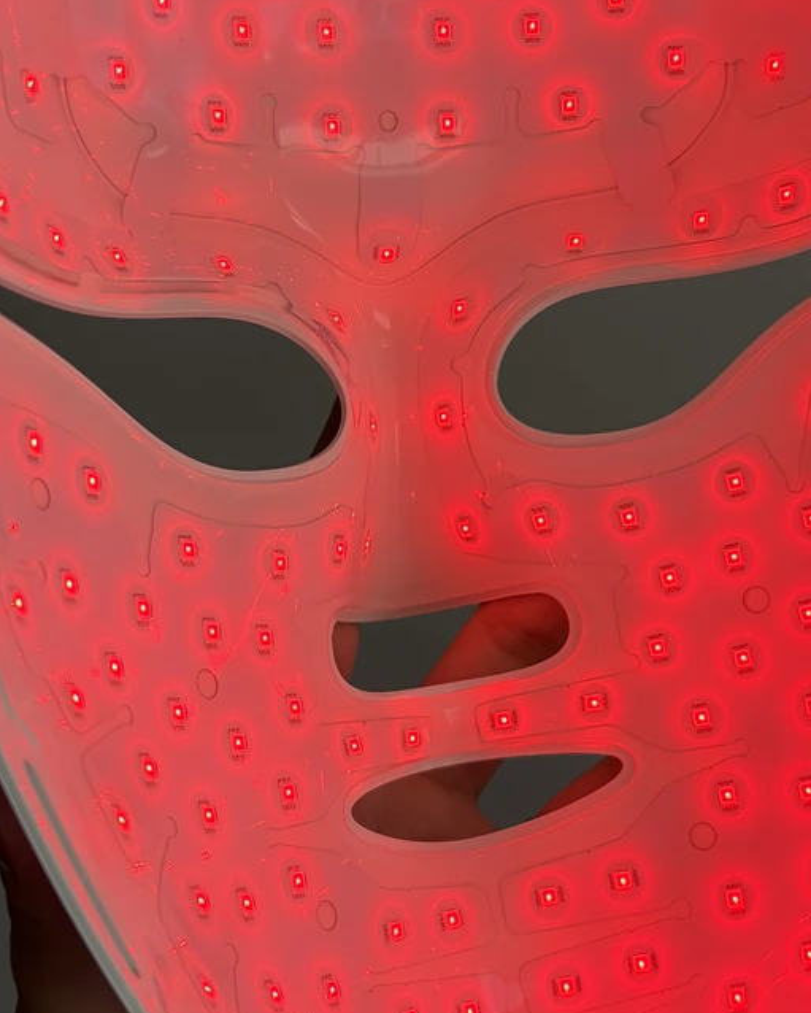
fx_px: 1589
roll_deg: +2.7
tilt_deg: -5.9
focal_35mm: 53
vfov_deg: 35.3
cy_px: 482
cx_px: 487
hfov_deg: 28.6
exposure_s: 1/895
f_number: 1.6
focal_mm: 5.96
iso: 50
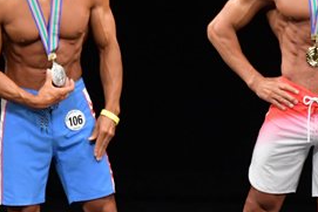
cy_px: 102
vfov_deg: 1.9
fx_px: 6434
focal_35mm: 728
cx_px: 263
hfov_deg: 2.8
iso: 3200
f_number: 5.6
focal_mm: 170
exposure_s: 1/400
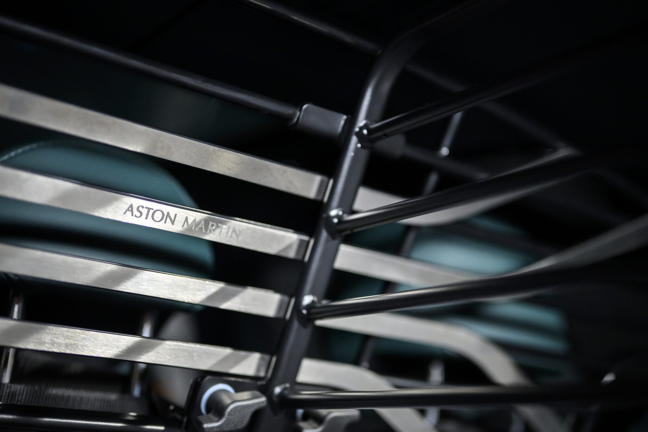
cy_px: 216
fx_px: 900
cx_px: 324
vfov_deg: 27.0
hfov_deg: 39.6
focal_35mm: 50
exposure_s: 1/250
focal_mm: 50
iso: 800
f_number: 1.8
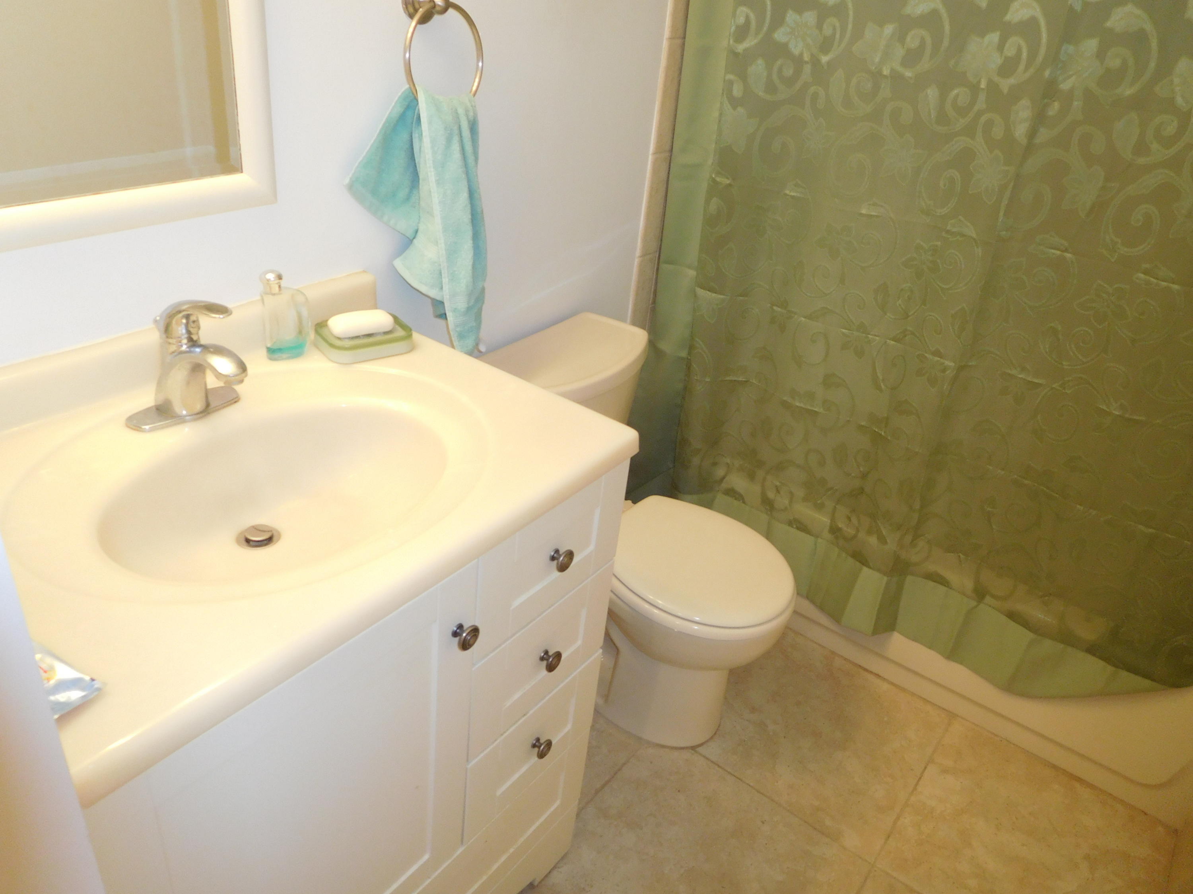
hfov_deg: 69.4
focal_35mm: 25
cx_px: 596
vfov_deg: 54.9
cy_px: 447
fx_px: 862
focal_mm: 4.5
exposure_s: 1/30
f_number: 3.4
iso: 220
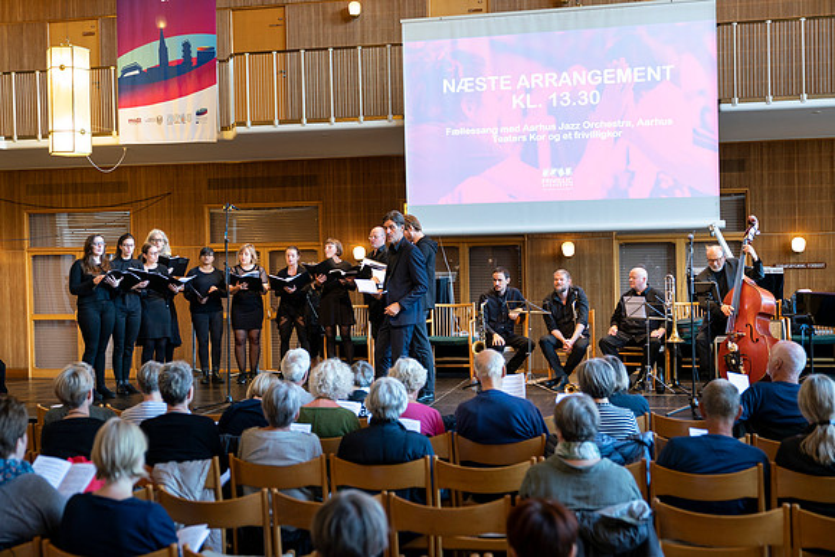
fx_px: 1021
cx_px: 418
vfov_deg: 30.5
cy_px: 278
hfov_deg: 44.5
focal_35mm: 44
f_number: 2.8
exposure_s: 1/160
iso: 800
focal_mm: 44
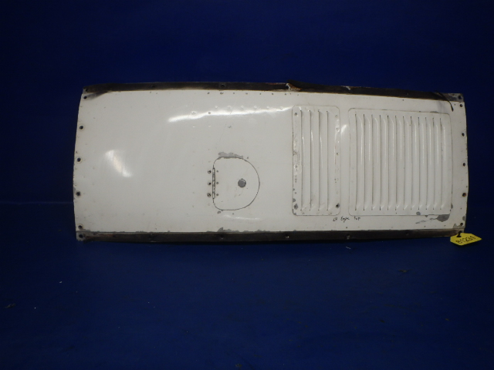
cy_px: 185
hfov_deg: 63.4
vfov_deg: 49.7
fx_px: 400
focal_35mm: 28
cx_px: 247
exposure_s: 1/60
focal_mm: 5
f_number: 3.9
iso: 200
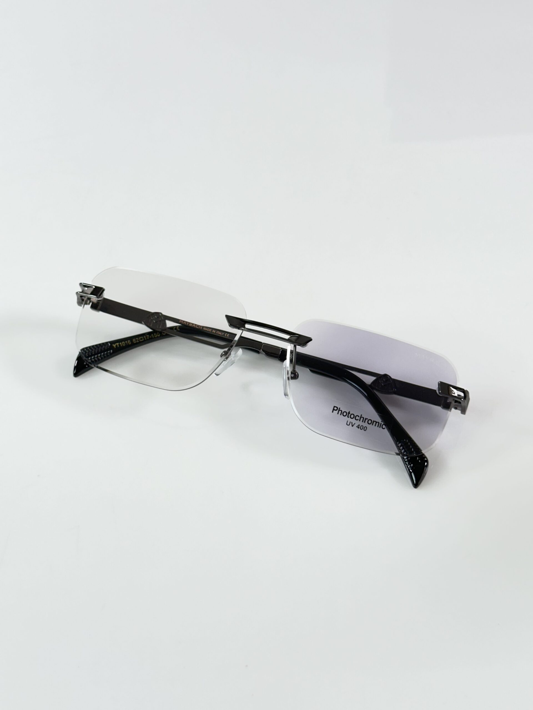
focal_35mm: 48
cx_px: 266
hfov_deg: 30.3
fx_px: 985
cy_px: 355
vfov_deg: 39.7
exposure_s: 1/100
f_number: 1.78
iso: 64
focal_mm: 6.86
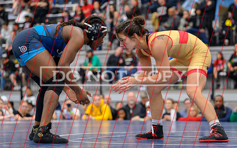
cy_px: 85
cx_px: 138
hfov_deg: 16.2
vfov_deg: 10.2
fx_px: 833
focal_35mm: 129
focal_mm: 95
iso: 2000
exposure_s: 1/800
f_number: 2.8
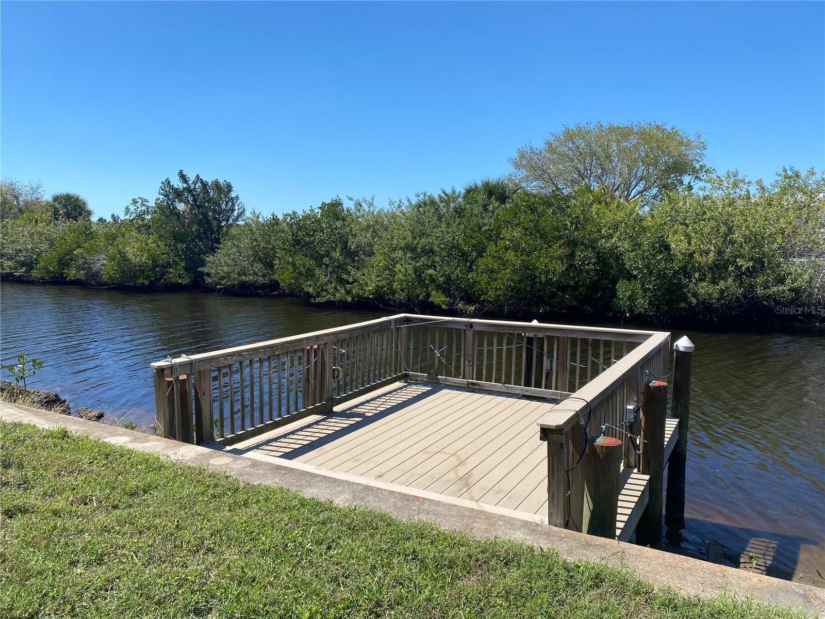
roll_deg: +0.7
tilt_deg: -8.2
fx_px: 620
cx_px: 412
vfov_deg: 53.1
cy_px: 310
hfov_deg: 67.3
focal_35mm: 26
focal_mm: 4.25
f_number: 1.8
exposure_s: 1/2625
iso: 32
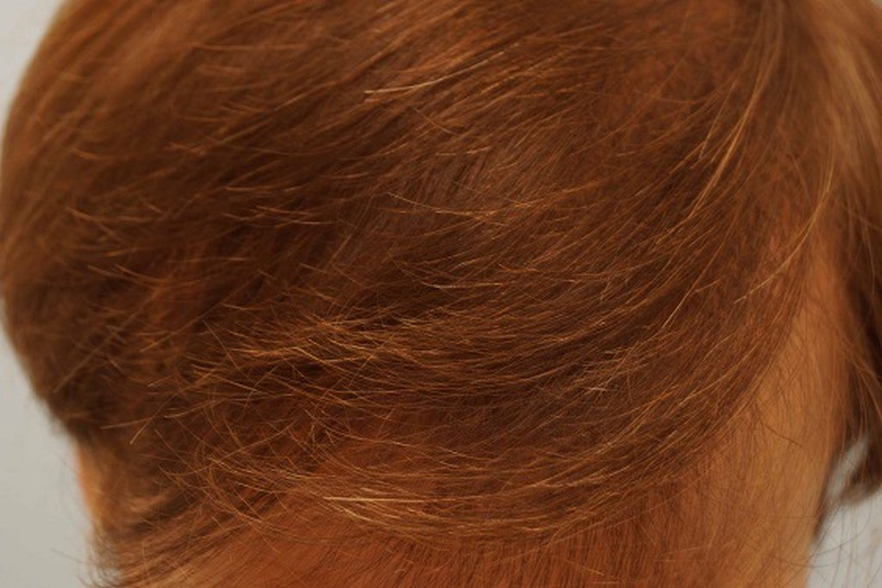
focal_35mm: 82
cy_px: 294
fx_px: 2021
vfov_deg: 16.6
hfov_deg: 24.6
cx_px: 441
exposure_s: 1/25
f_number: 7.1
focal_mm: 55
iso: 100
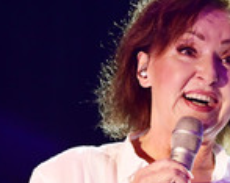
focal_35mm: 389
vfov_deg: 4.0
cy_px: 160
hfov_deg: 5.0
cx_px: 196
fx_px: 2643
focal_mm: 135
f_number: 2.8
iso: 2000
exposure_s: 1/200
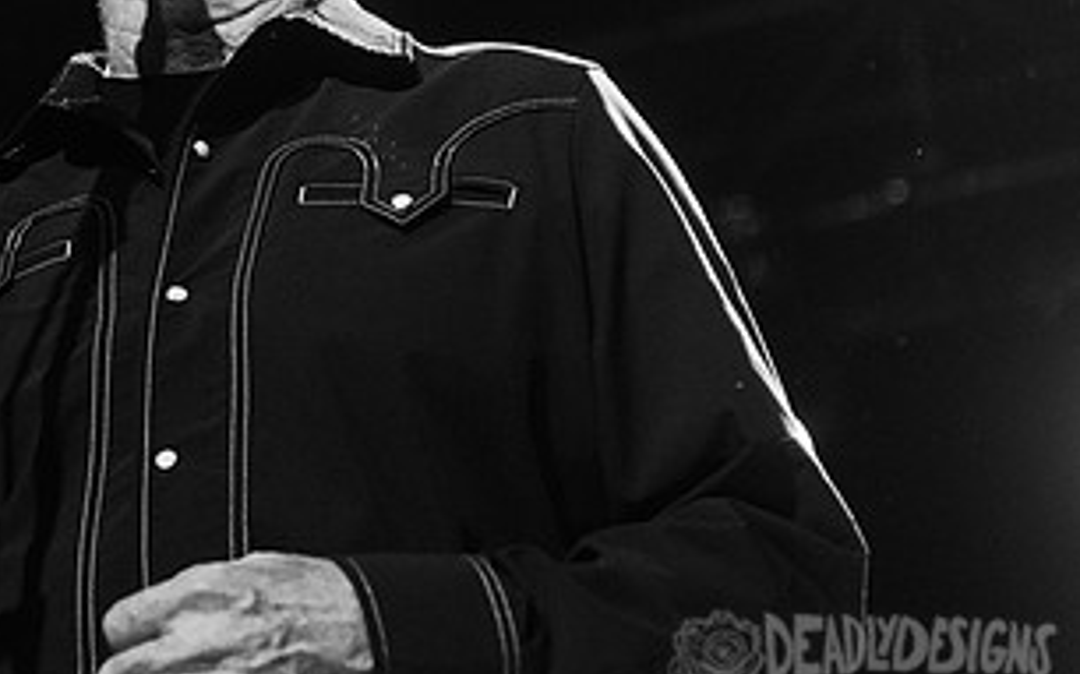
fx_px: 4384
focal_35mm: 149
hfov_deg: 13.9
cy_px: -15
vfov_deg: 8.7
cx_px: 125
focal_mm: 70
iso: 2500
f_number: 3.2
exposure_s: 1/400
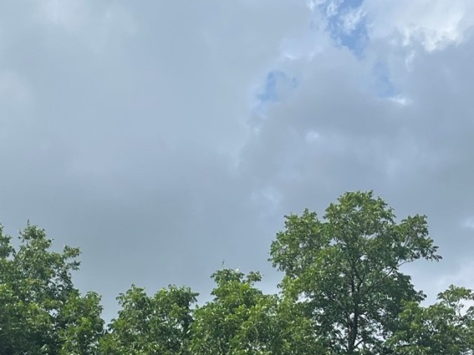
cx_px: 157
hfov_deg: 22.2
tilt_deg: +4.2
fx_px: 1205
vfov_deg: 15.3
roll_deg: +1.6
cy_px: 562
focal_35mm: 88
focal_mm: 5.1
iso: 50
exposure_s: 1/4016
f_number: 1.6
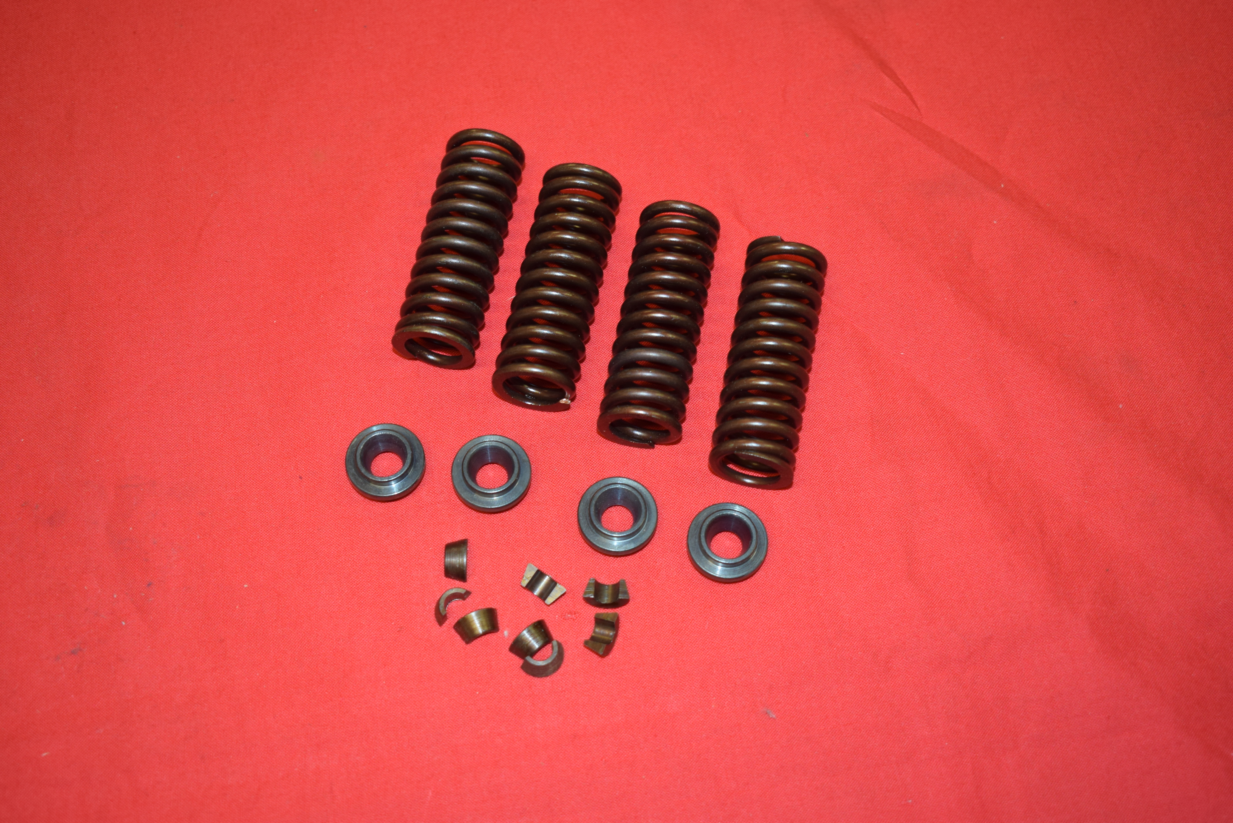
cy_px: 412
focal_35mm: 46
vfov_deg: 29.0
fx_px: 1593
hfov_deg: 42.3
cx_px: 616
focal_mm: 31
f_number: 5
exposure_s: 1/60
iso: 500
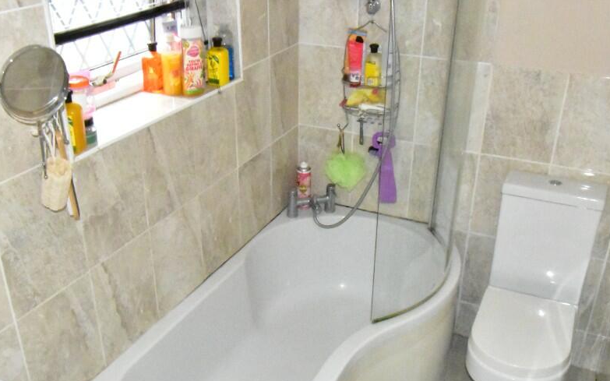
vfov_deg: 31.8
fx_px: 665
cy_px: 240
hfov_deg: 49.3
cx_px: 307
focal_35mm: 40
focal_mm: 20
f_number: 25
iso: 25600
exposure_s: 1/200
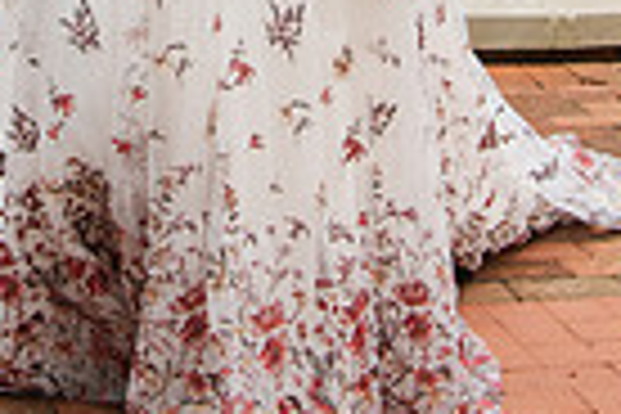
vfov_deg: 8.1
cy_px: -487
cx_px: 84
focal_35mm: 159
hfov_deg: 12.8
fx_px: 2743
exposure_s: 1/400
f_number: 4
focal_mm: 35
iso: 220
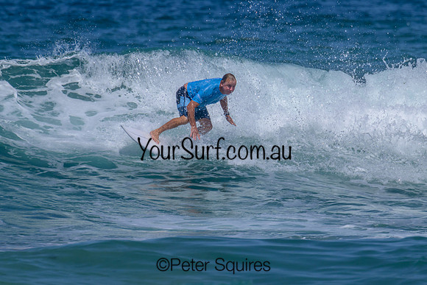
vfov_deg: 1.3
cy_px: 121
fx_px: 12819
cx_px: 249
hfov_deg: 1.9
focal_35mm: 1081
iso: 500
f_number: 11
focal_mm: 800
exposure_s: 1/2000
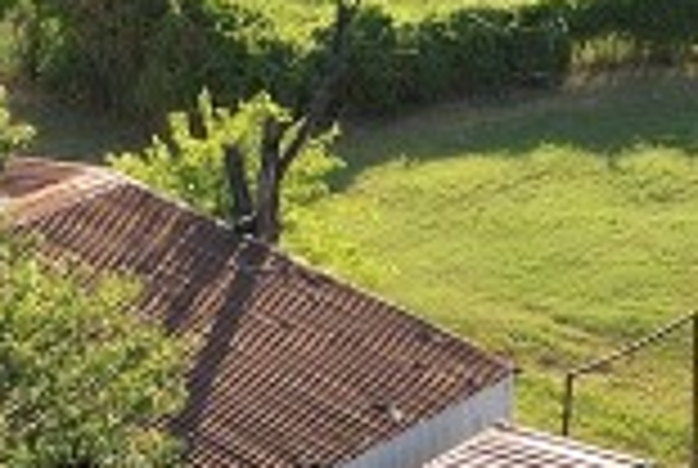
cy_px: 675
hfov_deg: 12.5
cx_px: 95
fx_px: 3166
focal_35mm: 163
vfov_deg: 8.3
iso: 120
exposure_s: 1/640
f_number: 2.8
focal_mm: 8.38
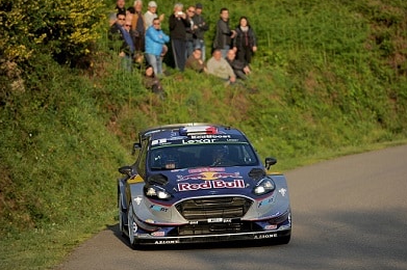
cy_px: 127
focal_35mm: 230
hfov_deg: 9.0
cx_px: 230
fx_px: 2598
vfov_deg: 6.0
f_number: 2.8
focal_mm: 200
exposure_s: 1/1250
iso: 100
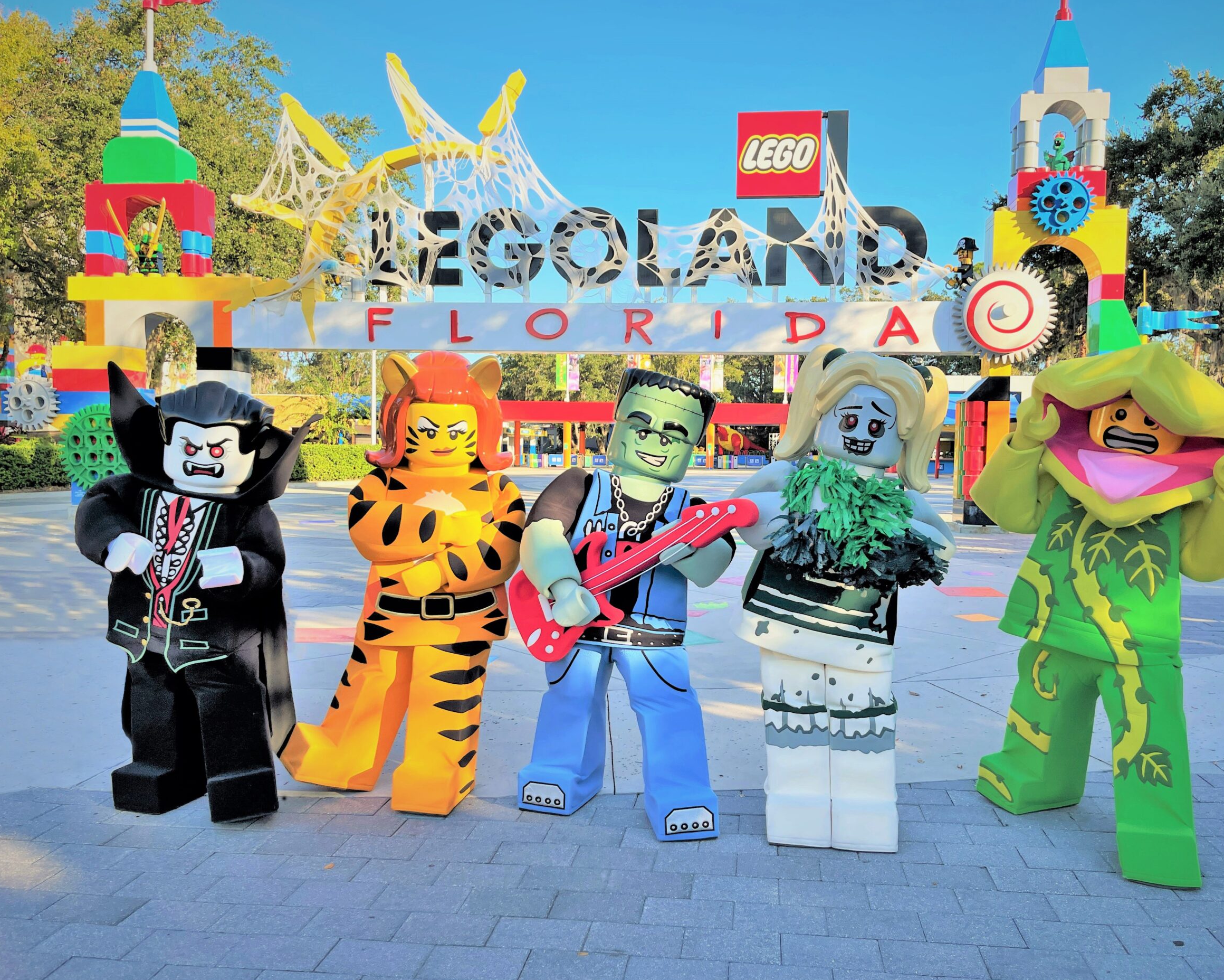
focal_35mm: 28
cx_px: 647
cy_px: 488
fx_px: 1014
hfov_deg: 62.2
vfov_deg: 51.5
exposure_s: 1/1642
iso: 32
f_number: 1.6
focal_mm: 5.1
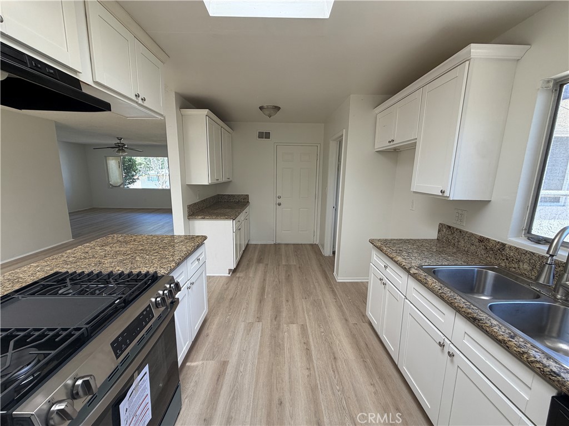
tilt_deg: -9.4
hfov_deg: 102.1
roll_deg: -0.1
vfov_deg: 85.7
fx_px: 230
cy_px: 213
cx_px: 284
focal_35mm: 14
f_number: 2.2
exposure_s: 1/121
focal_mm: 2.22
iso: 80
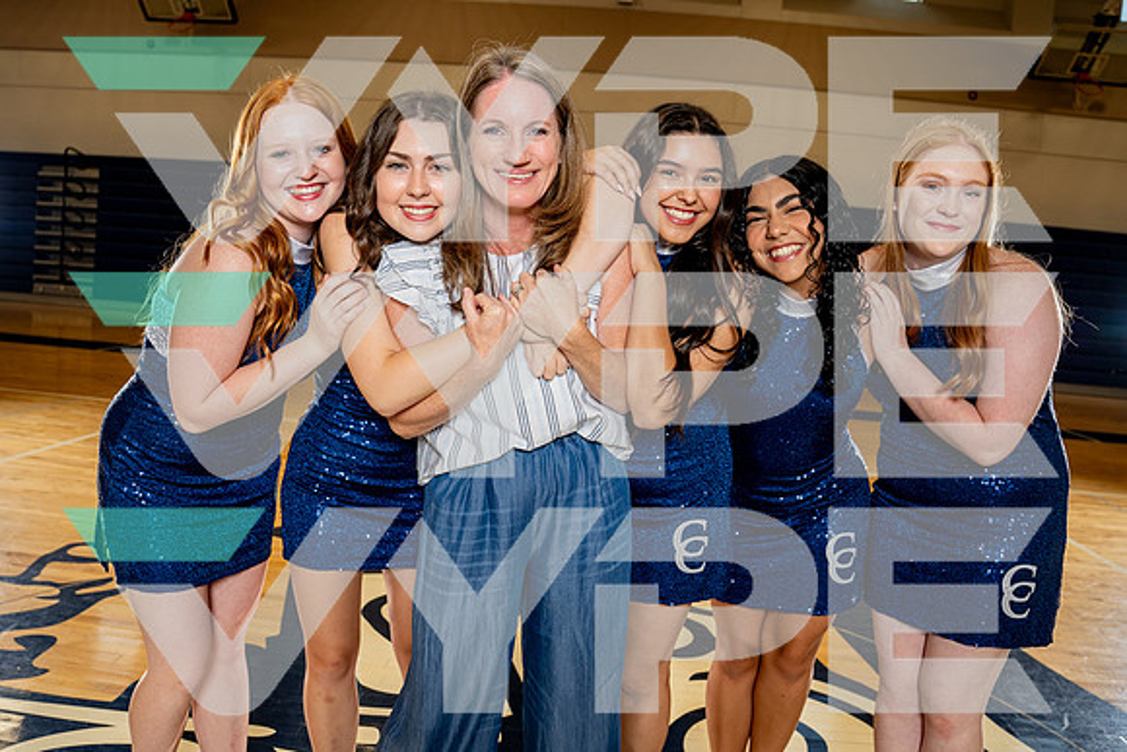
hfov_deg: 66.7
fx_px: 856
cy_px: 368
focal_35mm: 27
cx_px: 543
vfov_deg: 47.4
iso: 320
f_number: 4
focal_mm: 24
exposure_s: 1/250
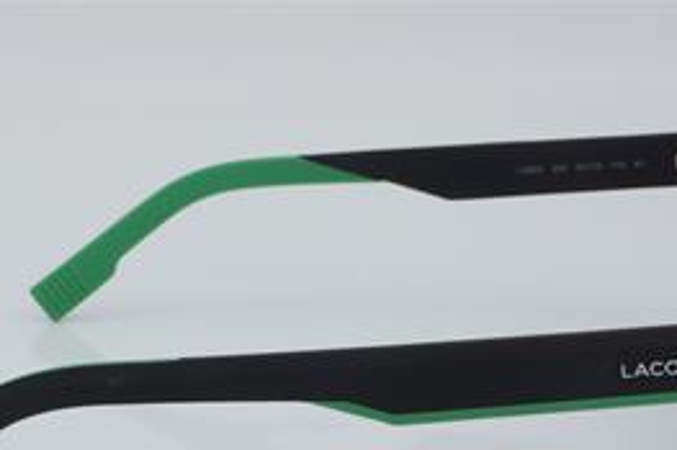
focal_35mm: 114
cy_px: 339
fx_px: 2142
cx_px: 350
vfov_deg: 12.0
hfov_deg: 18.0
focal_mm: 50
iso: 100
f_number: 32
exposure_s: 1/4
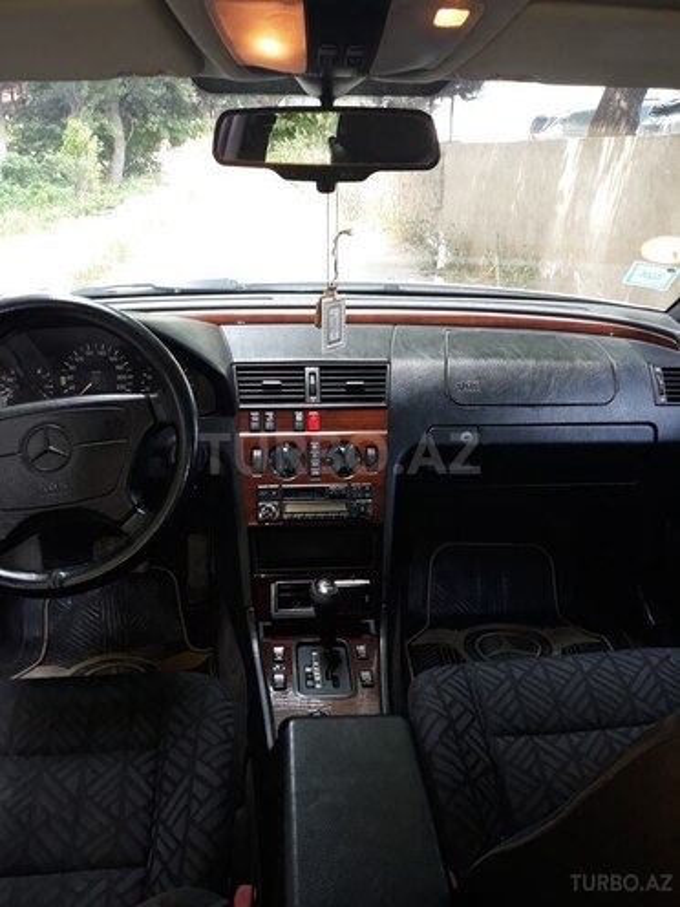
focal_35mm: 27
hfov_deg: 51.4
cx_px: 340
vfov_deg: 65.3
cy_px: 454
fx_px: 707
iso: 40
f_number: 1.7
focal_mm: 3.71
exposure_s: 1/50
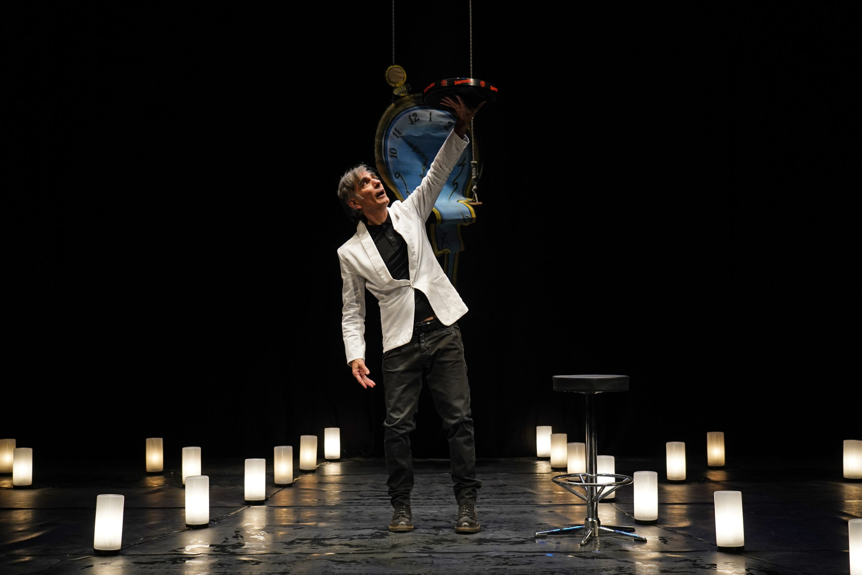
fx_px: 1173
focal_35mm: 49
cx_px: 431
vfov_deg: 27.5
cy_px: 288
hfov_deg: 40.3
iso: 1600
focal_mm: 49
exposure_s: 1/500
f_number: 4
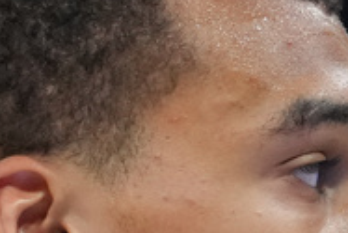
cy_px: 347
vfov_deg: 0.6
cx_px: 249
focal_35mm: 2461
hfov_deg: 0.8
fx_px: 23807
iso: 5000
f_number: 2.8
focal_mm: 300
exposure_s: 1/2000
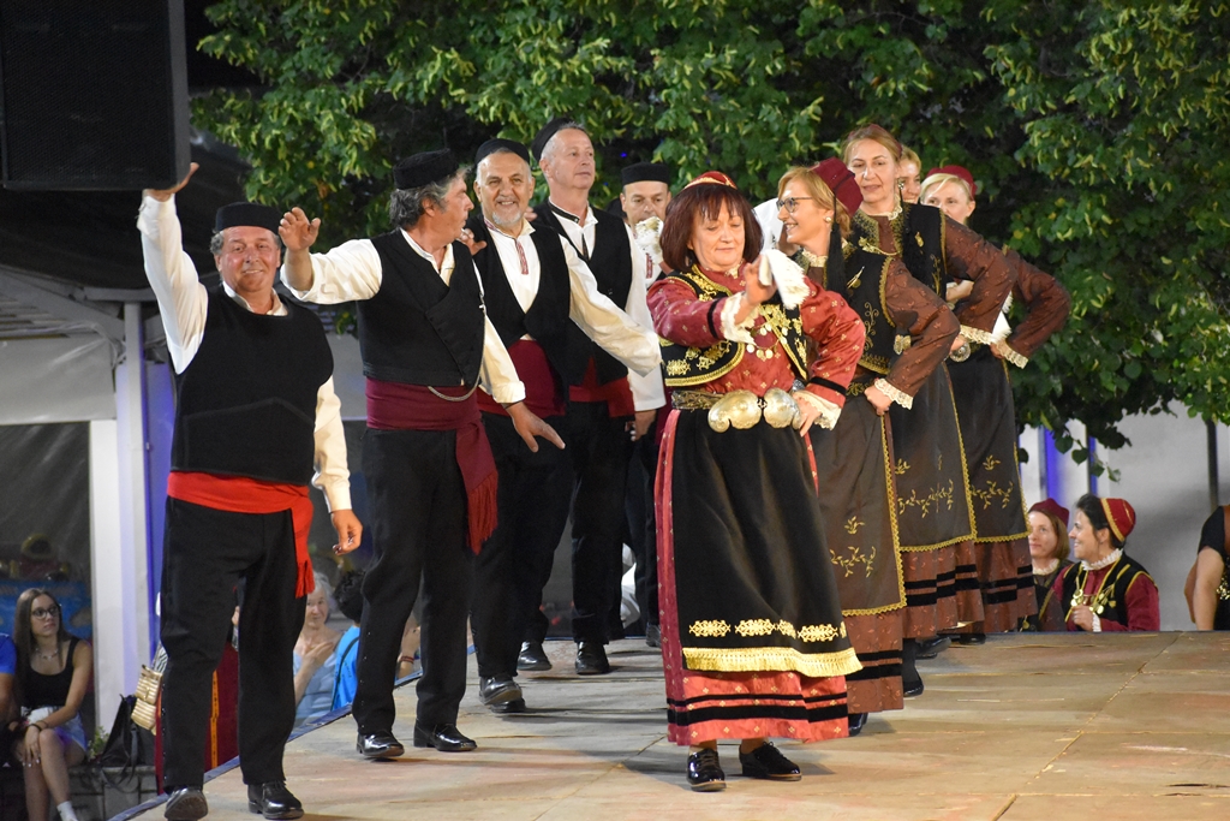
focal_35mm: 202
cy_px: 410
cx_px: 615
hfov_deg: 10.2
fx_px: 6919
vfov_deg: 6.8
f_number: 4.8
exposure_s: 1/125
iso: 6400
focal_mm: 135
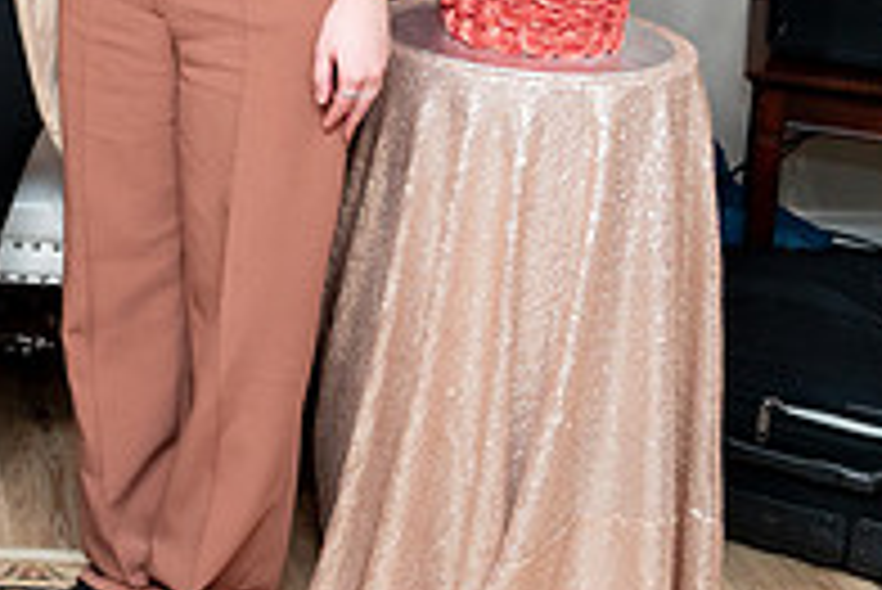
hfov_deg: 23.7
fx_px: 1814
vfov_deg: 17.2
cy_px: -205
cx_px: -302
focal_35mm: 74
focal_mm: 25
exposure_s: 1/125
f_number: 2.8
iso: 1250
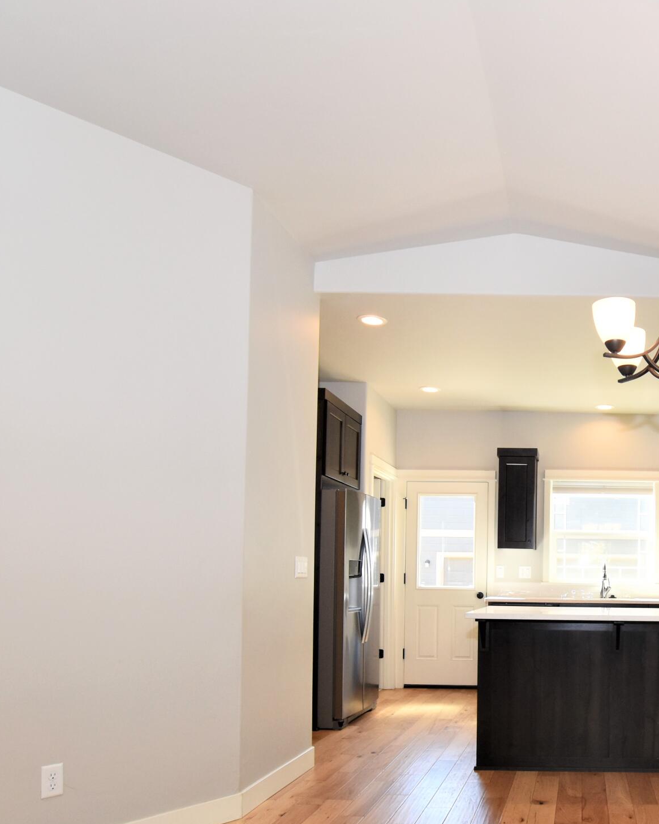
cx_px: 591
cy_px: 560
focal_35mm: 29
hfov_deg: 45.4
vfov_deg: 58.8
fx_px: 707
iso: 450
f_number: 5
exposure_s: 1/200
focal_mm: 10
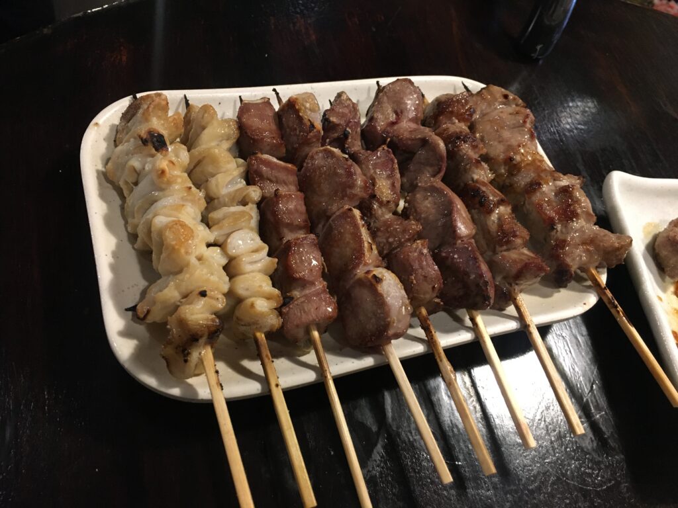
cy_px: 254
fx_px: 568
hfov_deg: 61.7
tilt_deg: -55.1
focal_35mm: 29
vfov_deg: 48.2
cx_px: 339
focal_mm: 4.15
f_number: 2.2
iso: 200
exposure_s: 1/15
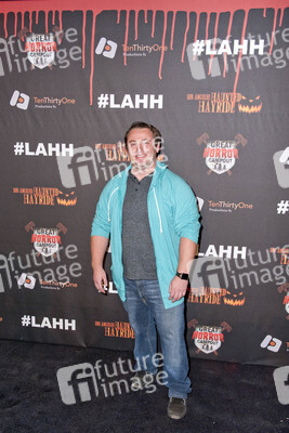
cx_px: 144
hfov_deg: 42.4
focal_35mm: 31
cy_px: 216
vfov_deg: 60.3
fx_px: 373
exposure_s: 1/400
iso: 400
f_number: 4.5
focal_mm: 31
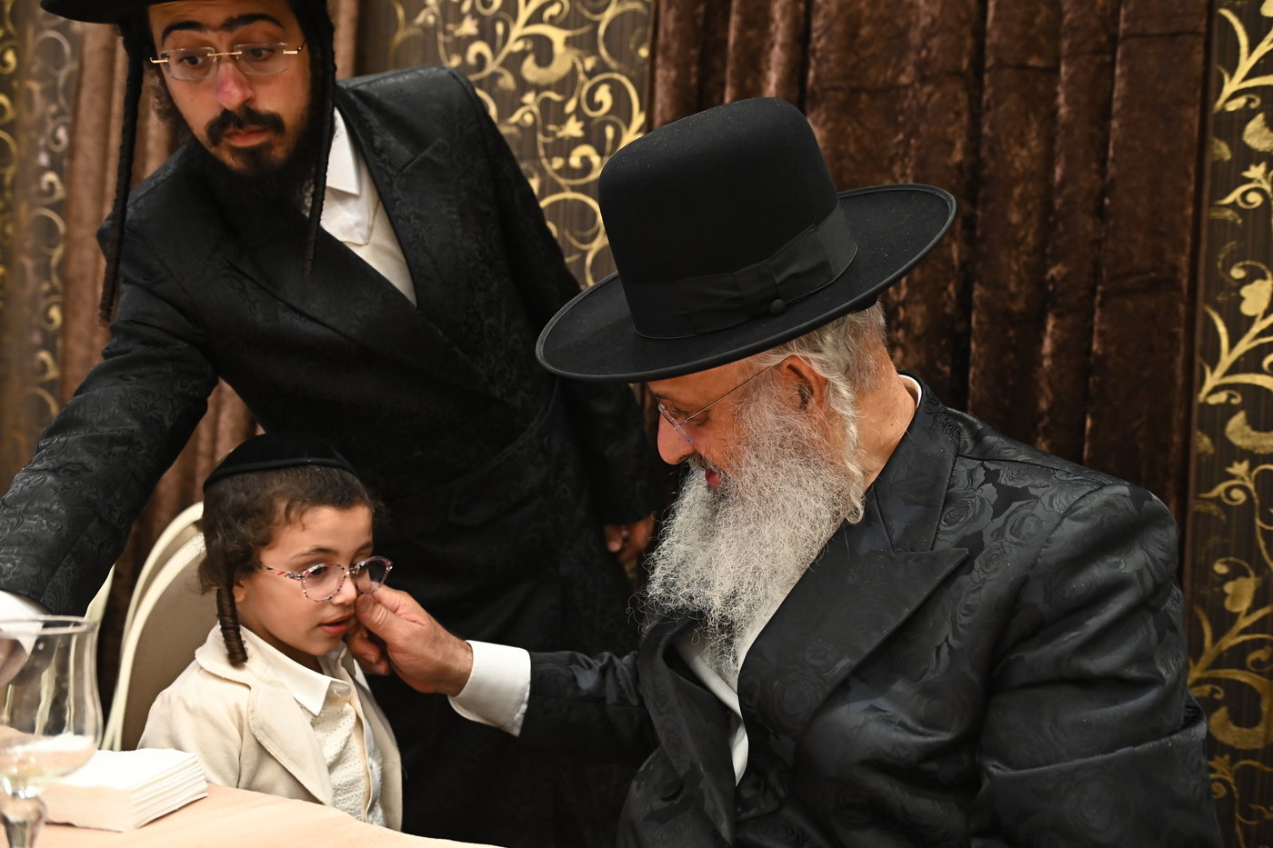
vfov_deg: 35.0
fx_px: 1343
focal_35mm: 38
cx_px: 636
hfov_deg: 50.7
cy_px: 424
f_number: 3.5
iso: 2500
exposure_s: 1/200
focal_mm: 38
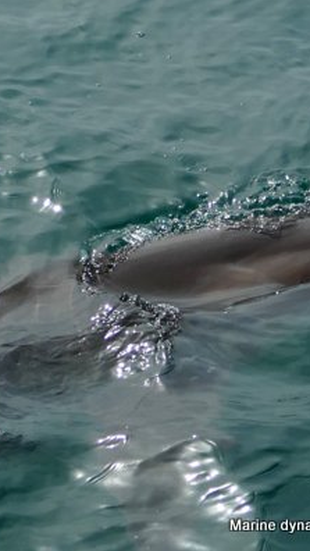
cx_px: 90
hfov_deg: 14.9
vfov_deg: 26.2
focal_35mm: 81
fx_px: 1183
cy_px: 274
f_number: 3.4
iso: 125
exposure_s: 1/1600
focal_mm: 18.77
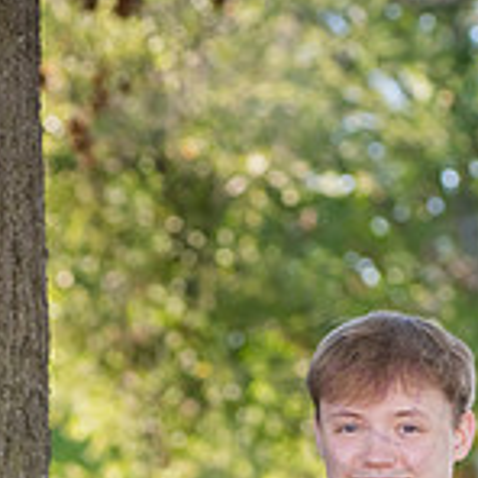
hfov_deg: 7.3
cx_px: 388
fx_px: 3718
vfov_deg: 7.2
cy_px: 691
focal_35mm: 238
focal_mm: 92
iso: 800
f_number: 5
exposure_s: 1/320
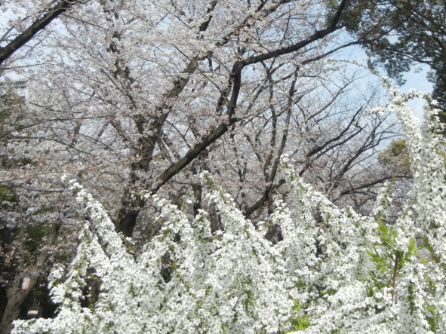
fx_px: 670
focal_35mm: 52
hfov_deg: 36.7
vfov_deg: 27.6
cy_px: 81
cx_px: 268
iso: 160
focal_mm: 5.4
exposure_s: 1/252
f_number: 7
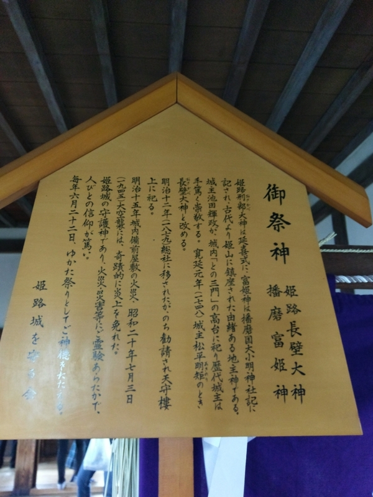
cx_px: 186
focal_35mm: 26
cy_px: 248
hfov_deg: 53.1
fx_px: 374
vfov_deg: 67.3
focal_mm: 4.58
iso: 640
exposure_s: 1/15
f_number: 1.8
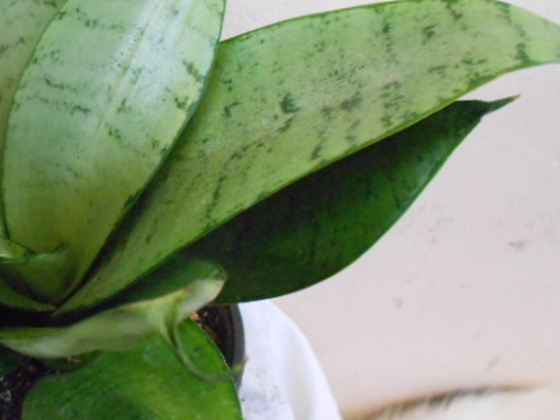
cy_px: 129
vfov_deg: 31.8
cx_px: 137
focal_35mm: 45
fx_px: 728
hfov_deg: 40.8
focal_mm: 5.3
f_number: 3.4
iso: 800
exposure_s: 1/40
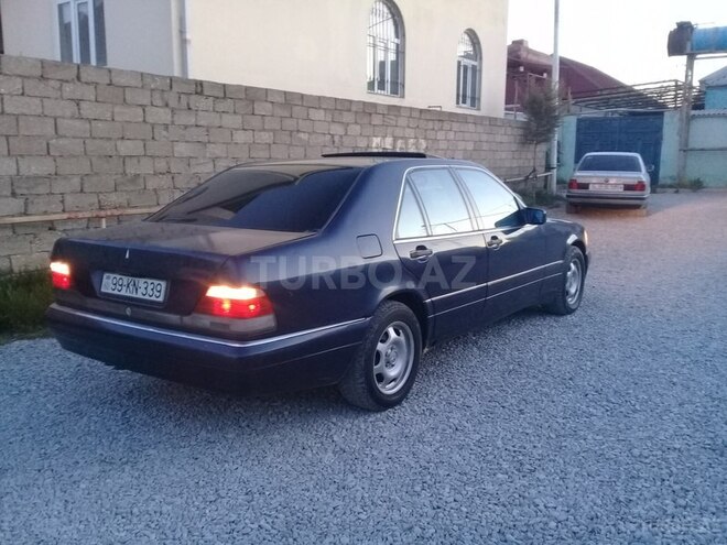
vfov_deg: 45.4
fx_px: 651
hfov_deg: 58.4
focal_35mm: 31
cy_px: 272
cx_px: 364
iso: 160
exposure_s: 1/33
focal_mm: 3.3
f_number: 2.2
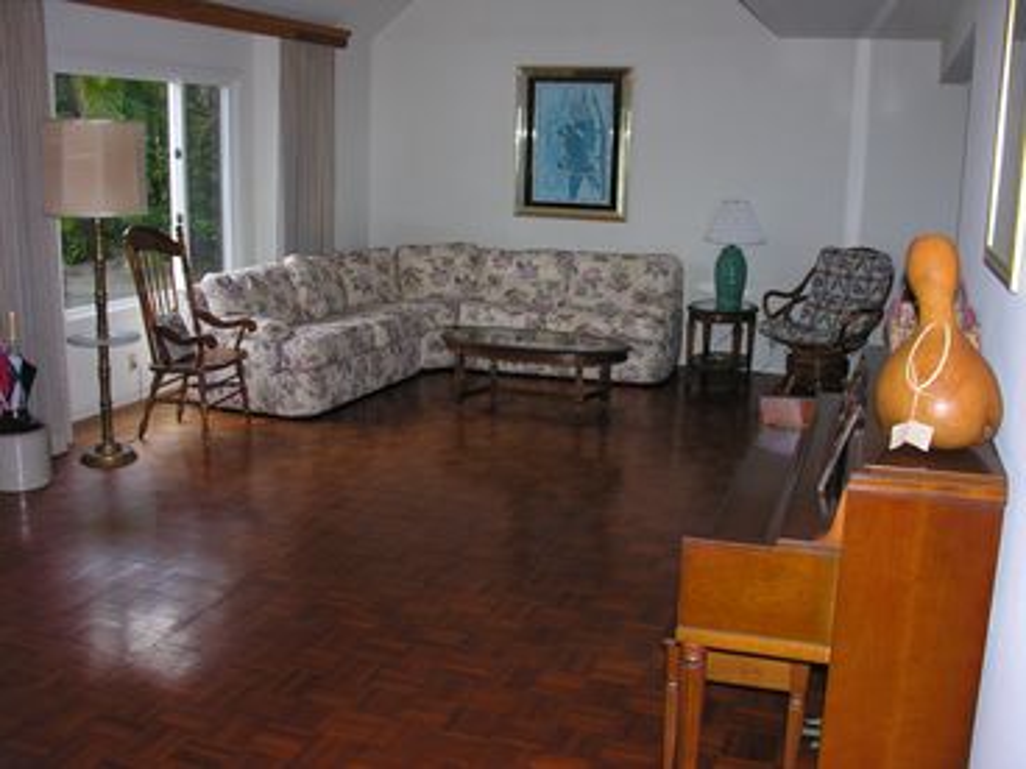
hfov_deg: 52.6
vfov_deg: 40.7
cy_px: 384
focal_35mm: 35
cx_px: 513
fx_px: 1037
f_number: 2.8
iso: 84
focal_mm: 8.9
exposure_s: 1/60.1
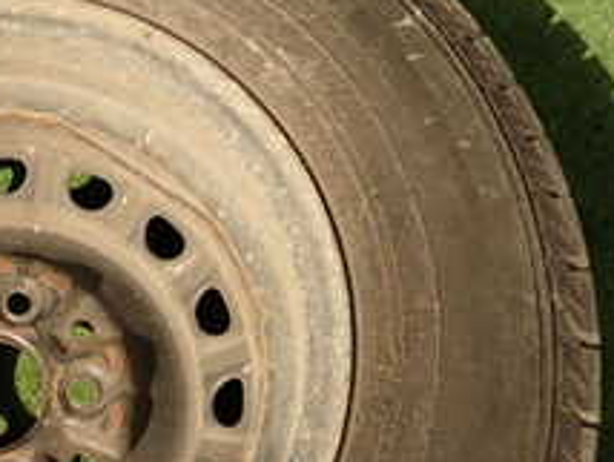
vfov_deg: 20.7
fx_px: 1243
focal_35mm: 70
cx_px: 0
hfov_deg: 26.3
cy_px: 407
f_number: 8
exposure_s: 1/125
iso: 100
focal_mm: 4.5
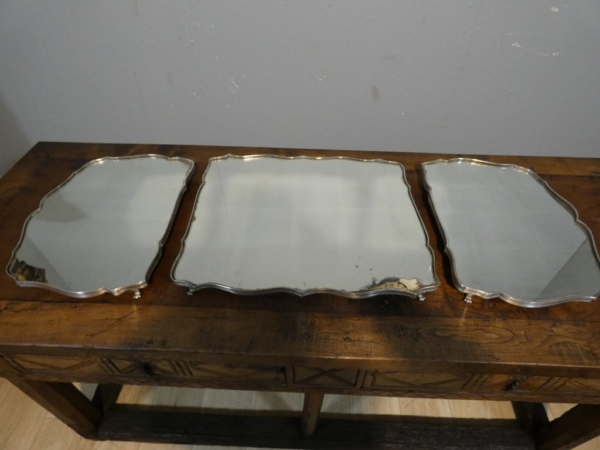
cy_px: 225
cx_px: 300
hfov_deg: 81.7
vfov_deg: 66.0
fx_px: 347
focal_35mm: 20
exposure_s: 1/125
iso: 400
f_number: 2.8
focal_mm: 3.6
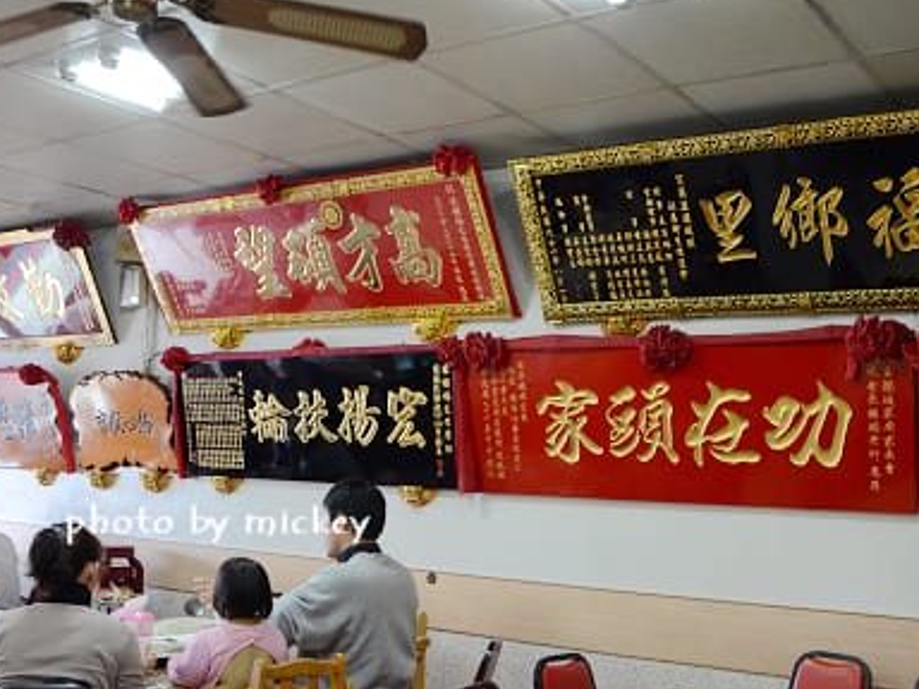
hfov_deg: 44.8
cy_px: 407
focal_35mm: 42
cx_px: 483
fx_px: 1115
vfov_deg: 34.3
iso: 1600
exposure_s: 1/100
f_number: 3.5
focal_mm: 20
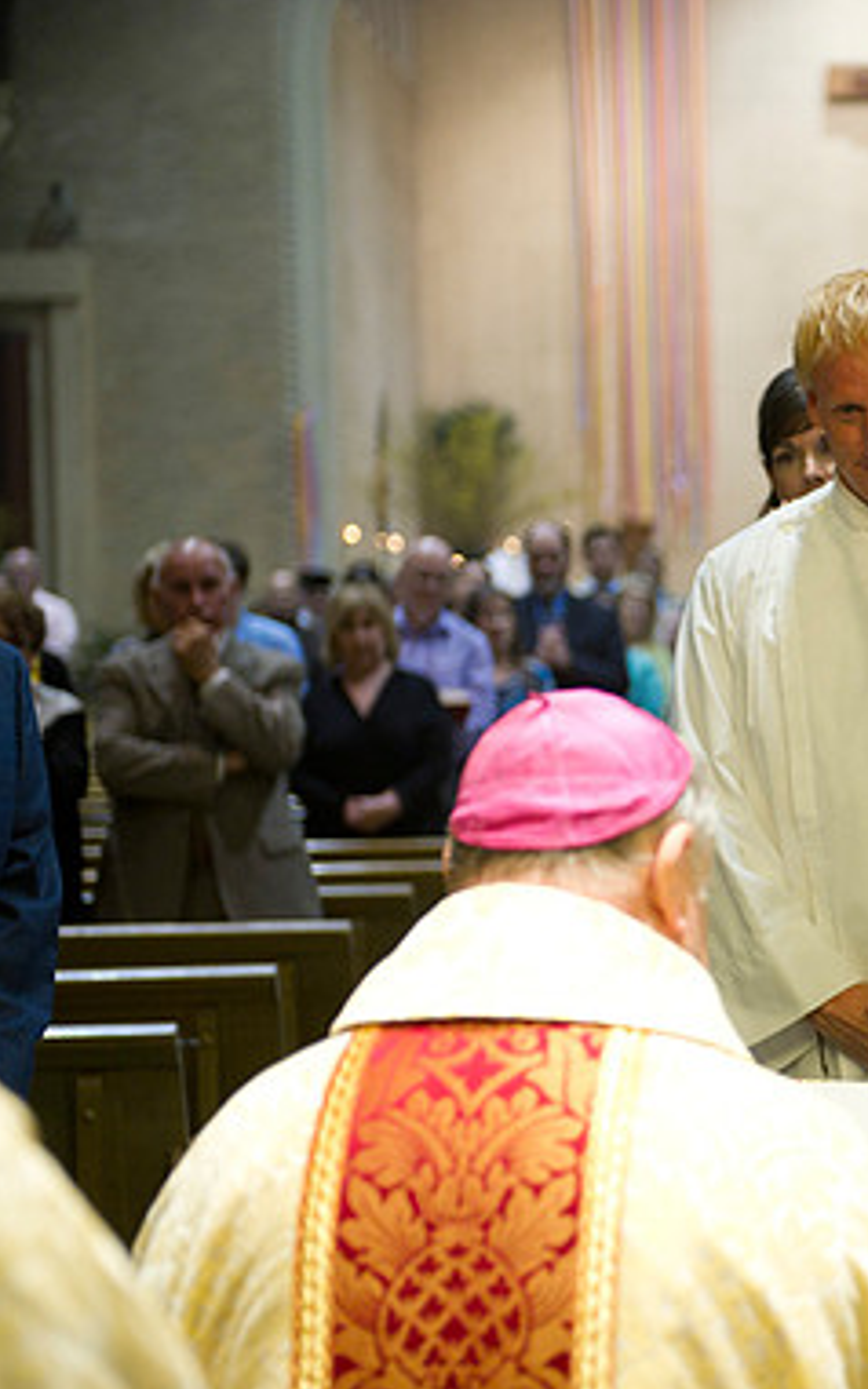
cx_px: 926
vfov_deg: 22.3
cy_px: 696
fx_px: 3521
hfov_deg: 13.8
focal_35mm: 93
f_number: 2.8
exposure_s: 1/160
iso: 2000
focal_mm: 60
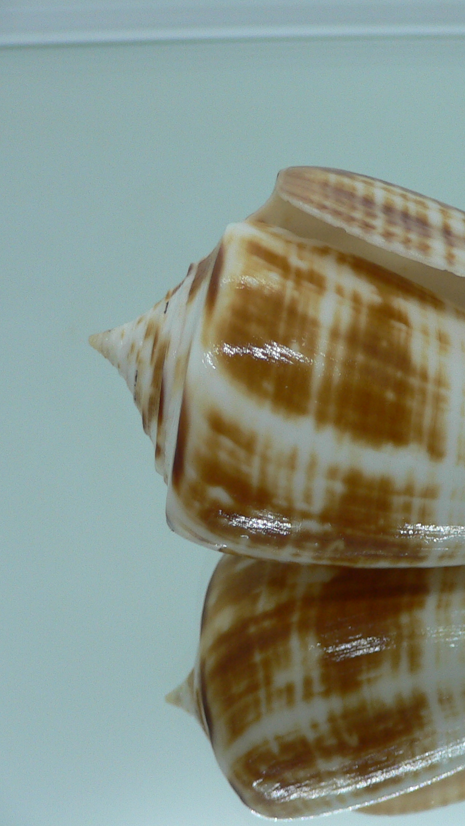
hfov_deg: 22.6
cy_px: 413
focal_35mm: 51
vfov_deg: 40.6
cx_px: 458
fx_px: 1118
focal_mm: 4.6
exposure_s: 1/60
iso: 80
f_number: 2.8
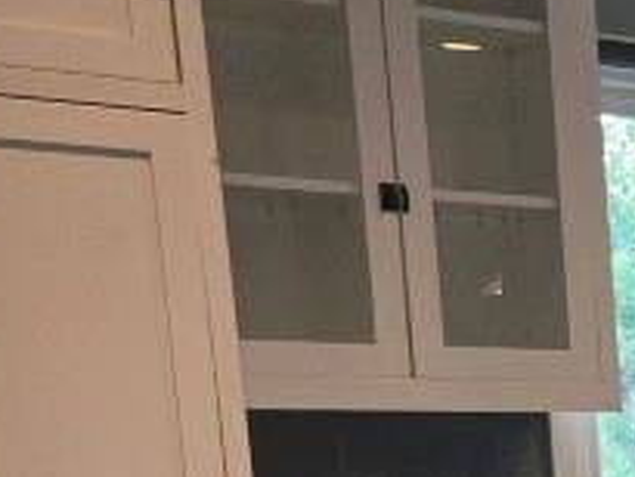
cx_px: 1295
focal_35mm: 115
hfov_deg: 14.2
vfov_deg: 11.8
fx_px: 2111
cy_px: 892
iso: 100
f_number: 1.8
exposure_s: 1/40
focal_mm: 5.4
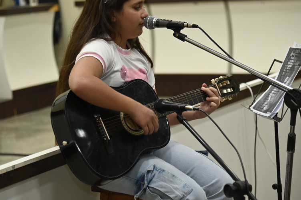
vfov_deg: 11.7
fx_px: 978
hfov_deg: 17.5
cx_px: 135
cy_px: 87
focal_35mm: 117
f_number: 4
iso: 900
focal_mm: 98
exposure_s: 1/60
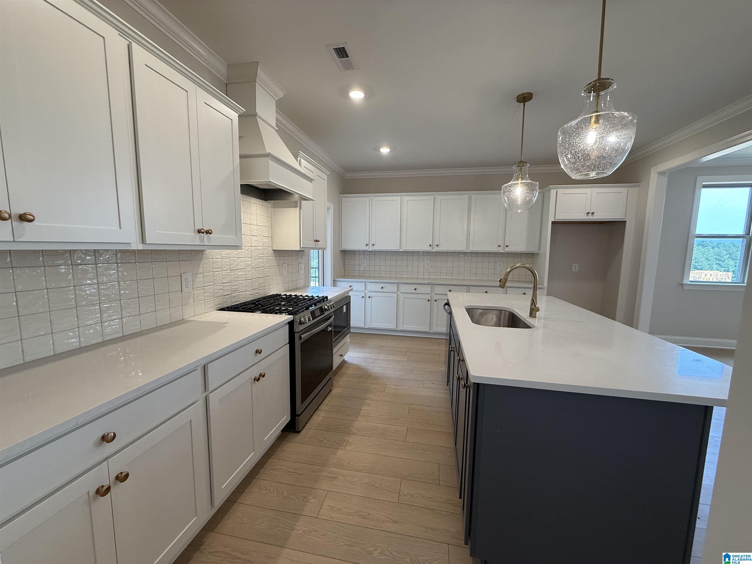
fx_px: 304
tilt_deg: -5.5
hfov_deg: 102.1
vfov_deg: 85.7
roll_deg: -0.4
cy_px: 282
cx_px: 376
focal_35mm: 14
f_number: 2.2
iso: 160
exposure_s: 1/120
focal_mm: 2.22
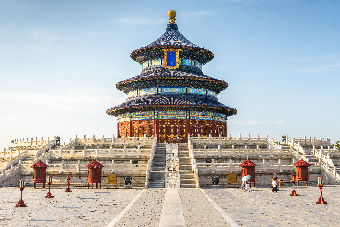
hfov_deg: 43.6
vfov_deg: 29.9
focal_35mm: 45
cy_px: 114
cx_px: 170
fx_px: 425
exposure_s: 1/30
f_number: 10
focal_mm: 45
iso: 100
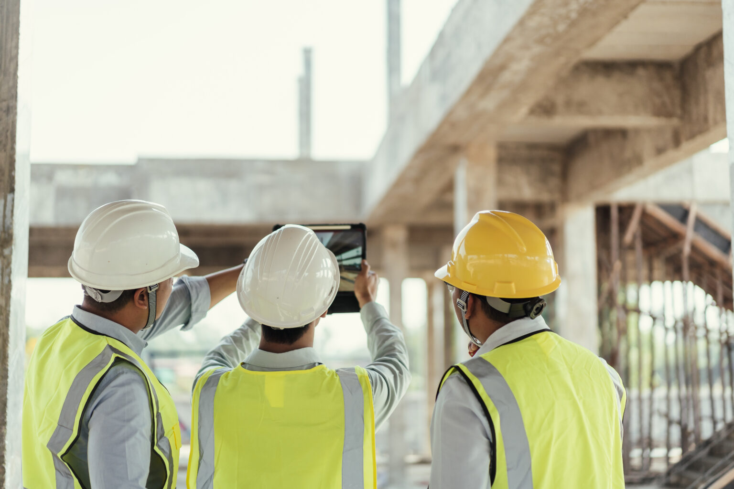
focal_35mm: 55
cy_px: 244
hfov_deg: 36.2
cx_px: 367
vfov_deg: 24.6
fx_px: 1121
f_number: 1.8
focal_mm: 55
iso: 200
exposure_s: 1/2000
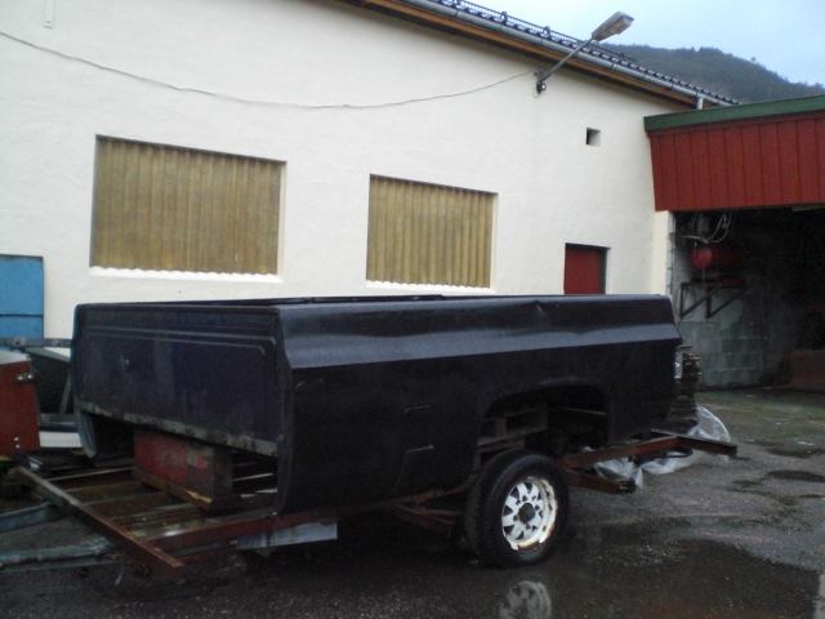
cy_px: 310
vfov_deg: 37.7
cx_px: 412
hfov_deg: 49.0
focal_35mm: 38
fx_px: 906
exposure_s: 1/125
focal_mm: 6.3
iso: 400
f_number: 3.1
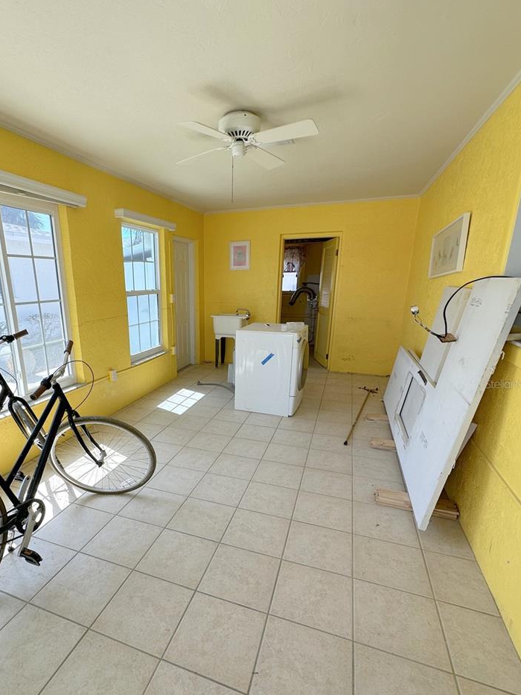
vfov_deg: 87.4
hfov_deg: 70.7
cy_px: 384
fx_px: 361
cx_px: 202
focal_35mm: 18
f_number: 2.2
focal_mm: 2.22
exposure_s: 1/148
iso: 40
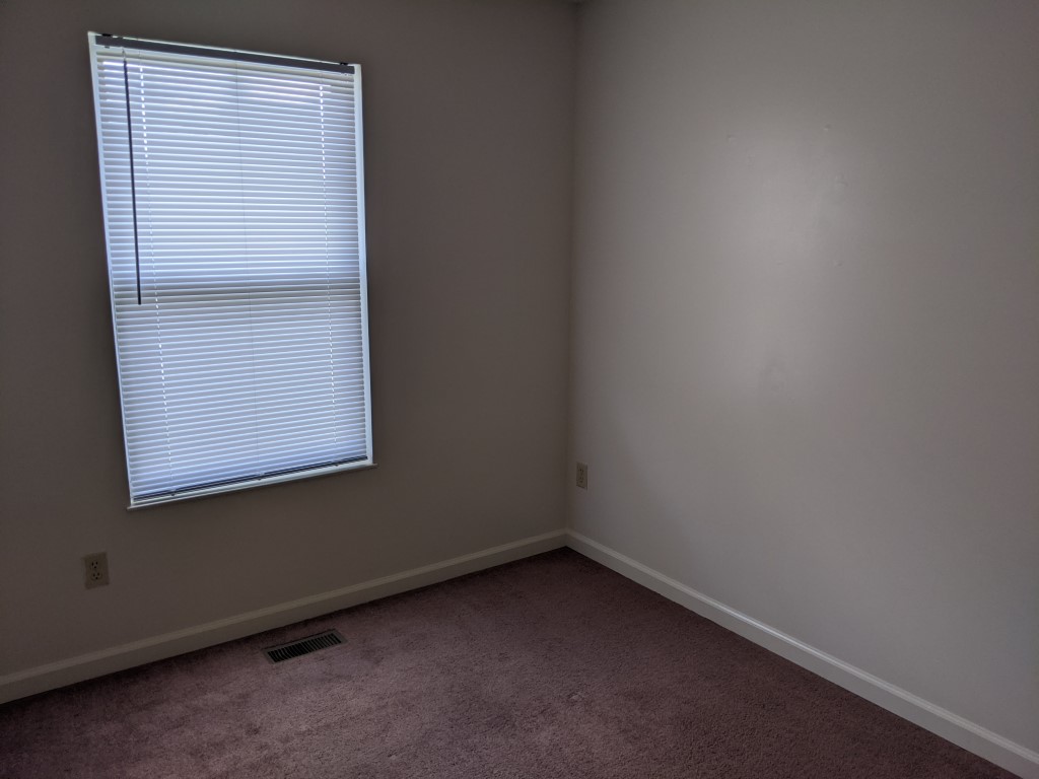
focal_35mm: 27
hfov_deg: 65.3
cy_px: 390
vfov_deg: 51.4
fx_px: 810
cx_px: 520
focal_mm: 4.44
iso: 46
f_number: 1.8
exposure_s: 1/134
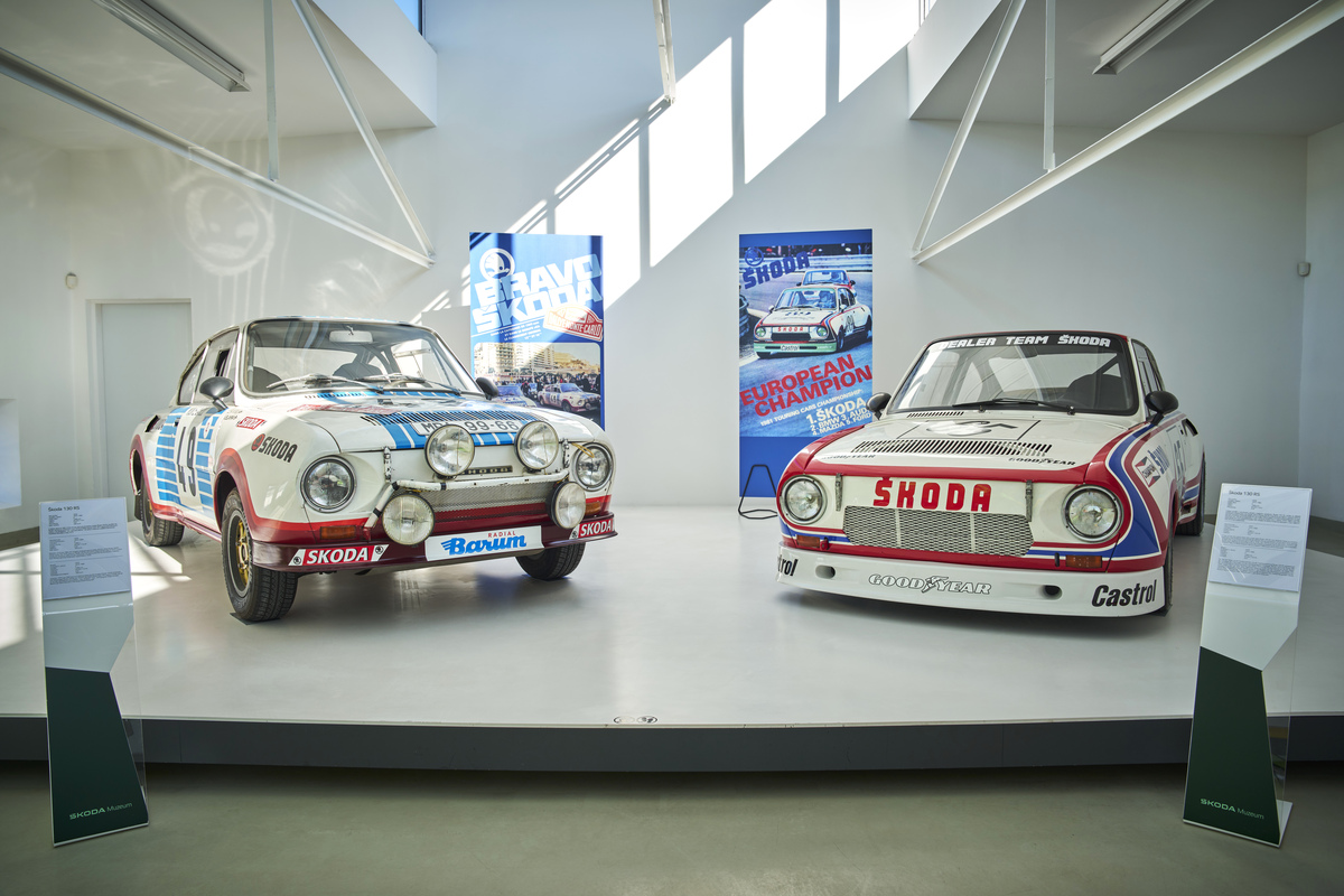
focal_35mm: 24
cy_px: 448
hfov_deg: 73.7
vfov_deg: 53.1
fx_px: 896
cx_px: 672
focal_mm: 24
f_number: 5.6
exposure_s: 1/80
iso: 100
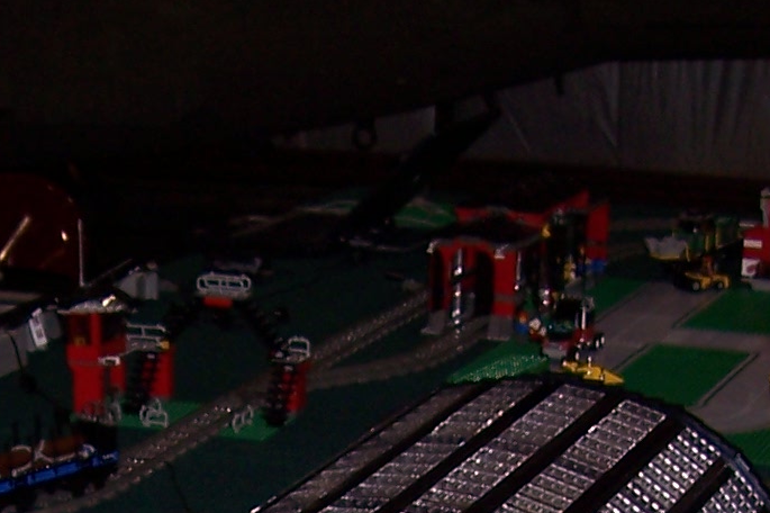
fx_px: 2544
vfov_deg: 10.7
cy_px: 968
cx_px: 197
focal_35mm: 119
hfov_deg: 17.1
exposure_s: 1/60
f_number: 2.7
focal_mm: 5.6
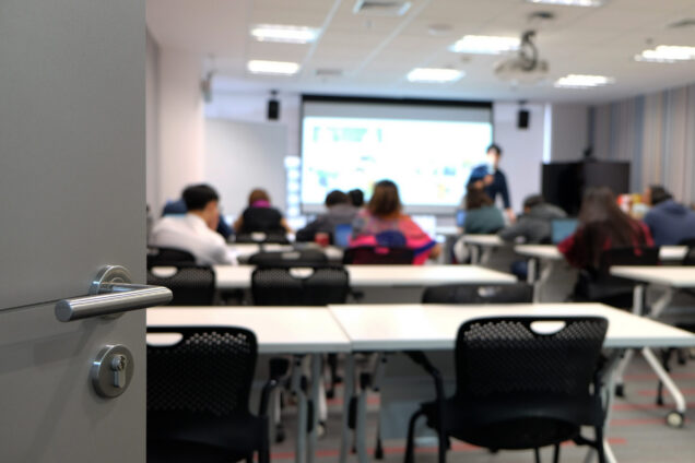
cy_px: 232
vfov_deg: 40.0
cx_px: 348
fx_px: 637
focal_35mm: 33
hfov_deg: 57.2
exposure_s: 1/34
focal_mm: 22.3
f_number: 3.2
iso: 800
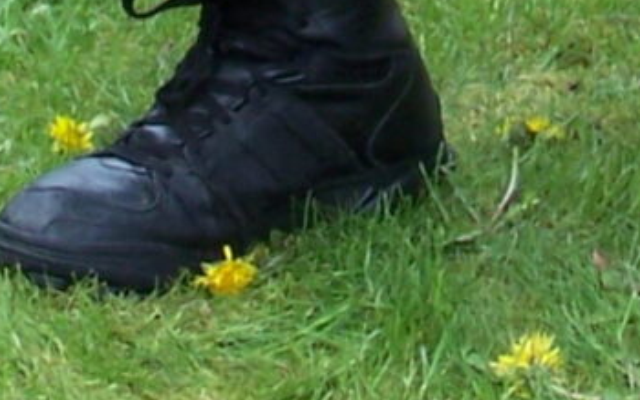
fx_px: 6648
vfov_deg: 3.4
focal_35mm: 381
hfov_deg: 5.5
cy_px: -679
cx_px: 599
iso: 80
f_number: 3.1
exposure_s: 1/250
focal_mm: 9.8
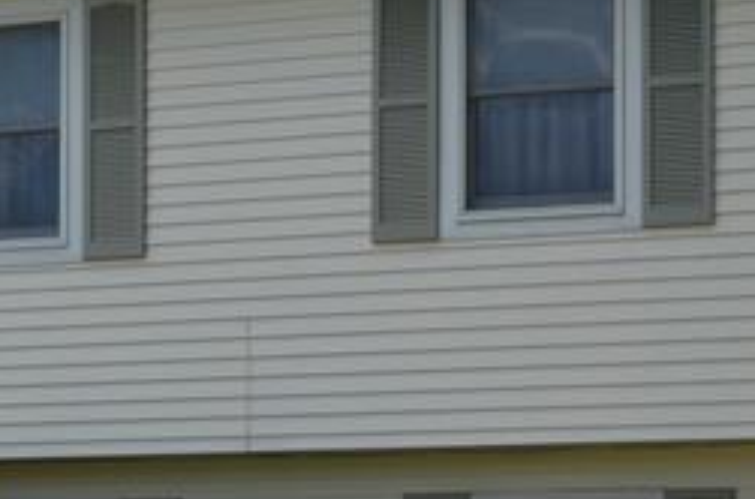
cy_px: 648
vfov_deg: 9.4
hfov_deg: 14.3
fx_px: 2991
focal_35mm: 143
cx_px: 212
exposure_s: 1/250
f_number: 8
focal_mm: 22
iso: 100
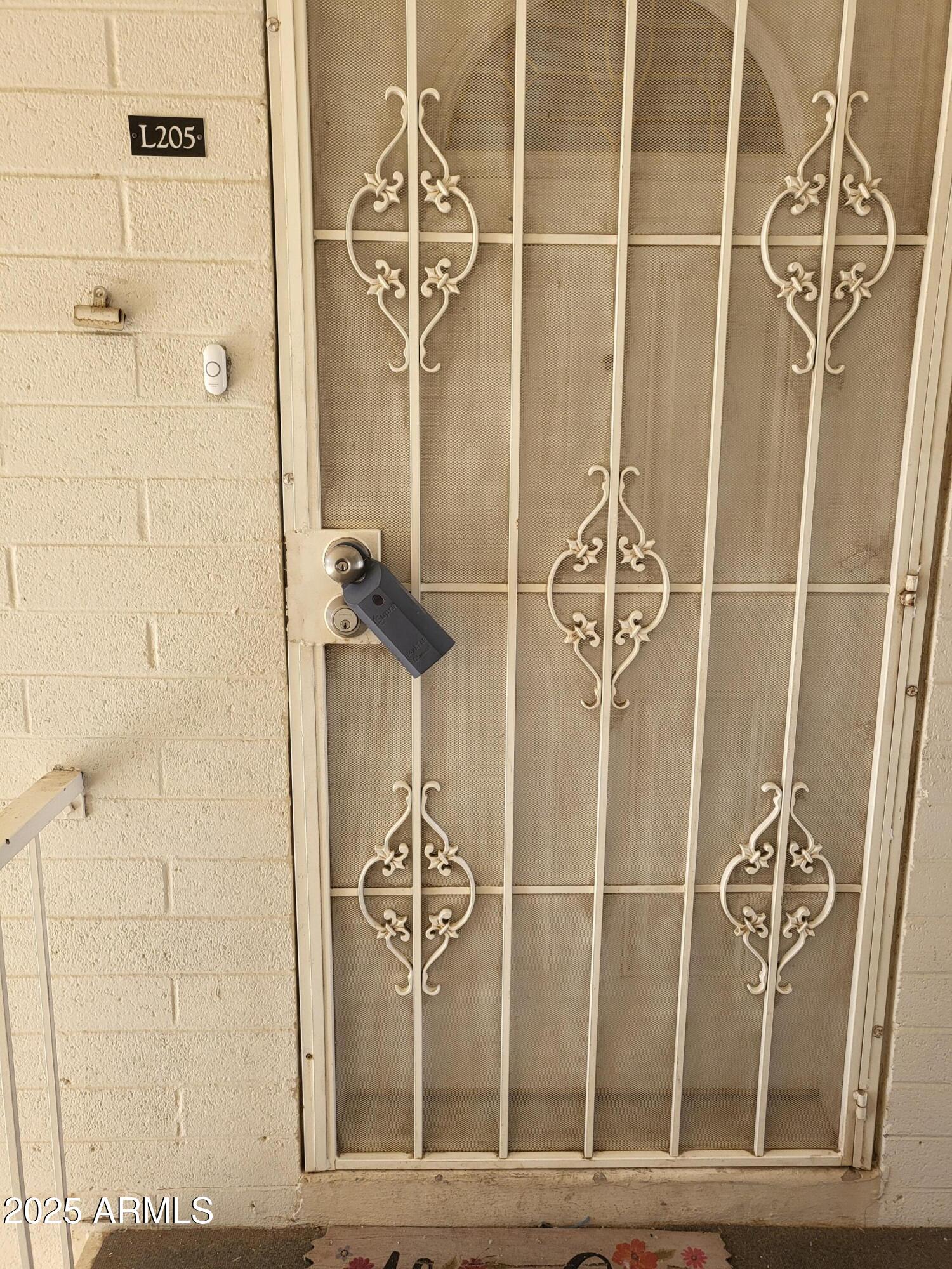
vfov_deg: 67.3
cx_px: 476
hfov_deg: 53.1
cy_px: 634
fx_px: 953
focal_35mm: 26
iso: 50
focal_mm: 4.25
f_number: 1.8
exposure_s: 1/133
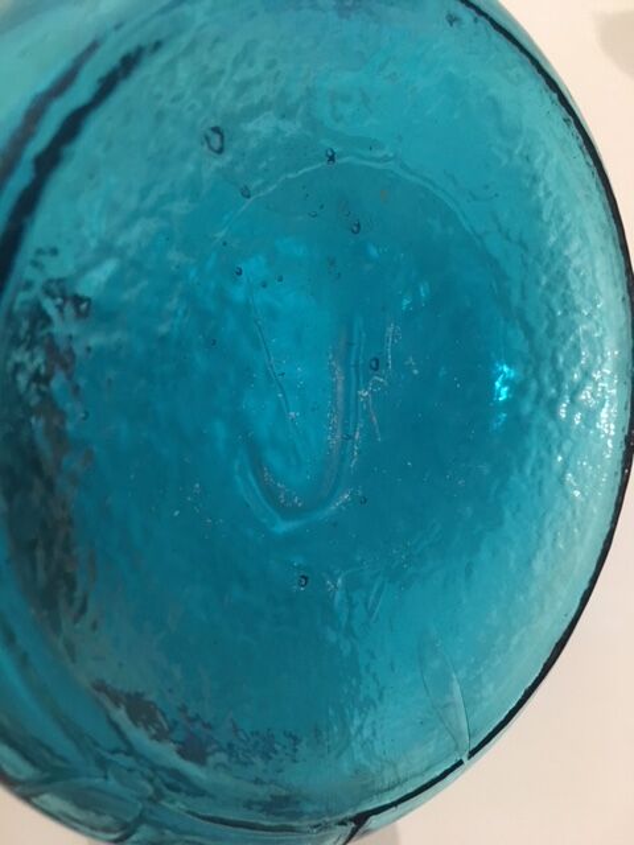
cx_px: 317
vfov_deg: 61.7
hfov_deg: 48.2
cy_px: 422
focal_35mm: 29
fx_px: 708
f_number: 2.2
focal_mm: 4.15
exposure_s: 1/25
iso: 200
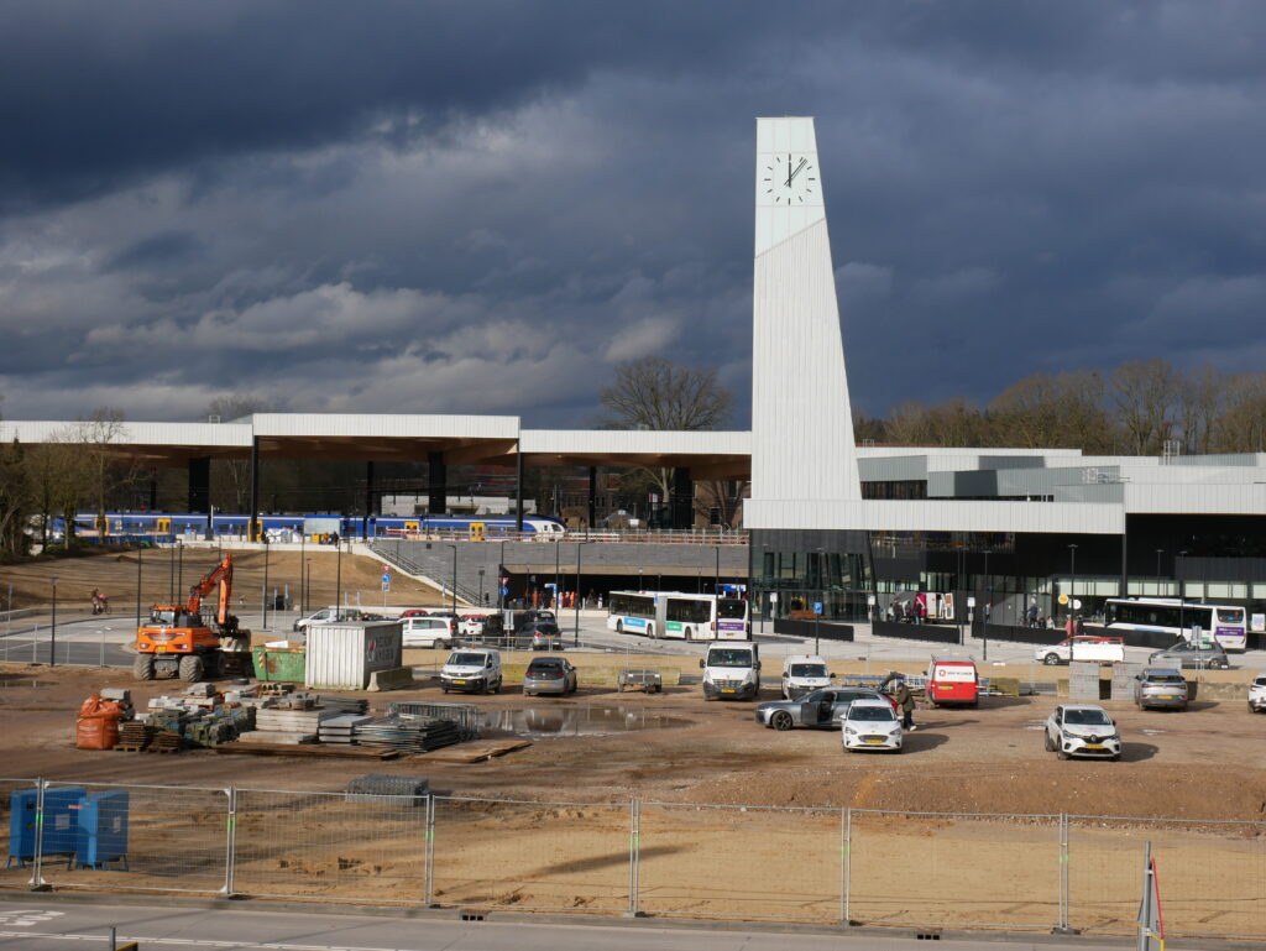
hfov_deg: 32.2
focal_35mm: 60
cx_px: 633
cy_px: 476
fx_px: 2195
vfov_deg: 24.4
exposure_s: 1/400
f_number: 9
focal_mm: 30
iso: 200
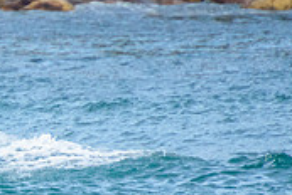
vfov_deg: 0.7
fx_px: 16307
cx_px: -181
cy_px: 130
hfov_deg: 1.0
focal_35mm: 2007
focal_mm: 400
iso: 900
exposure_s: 1/1600
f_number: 5.6
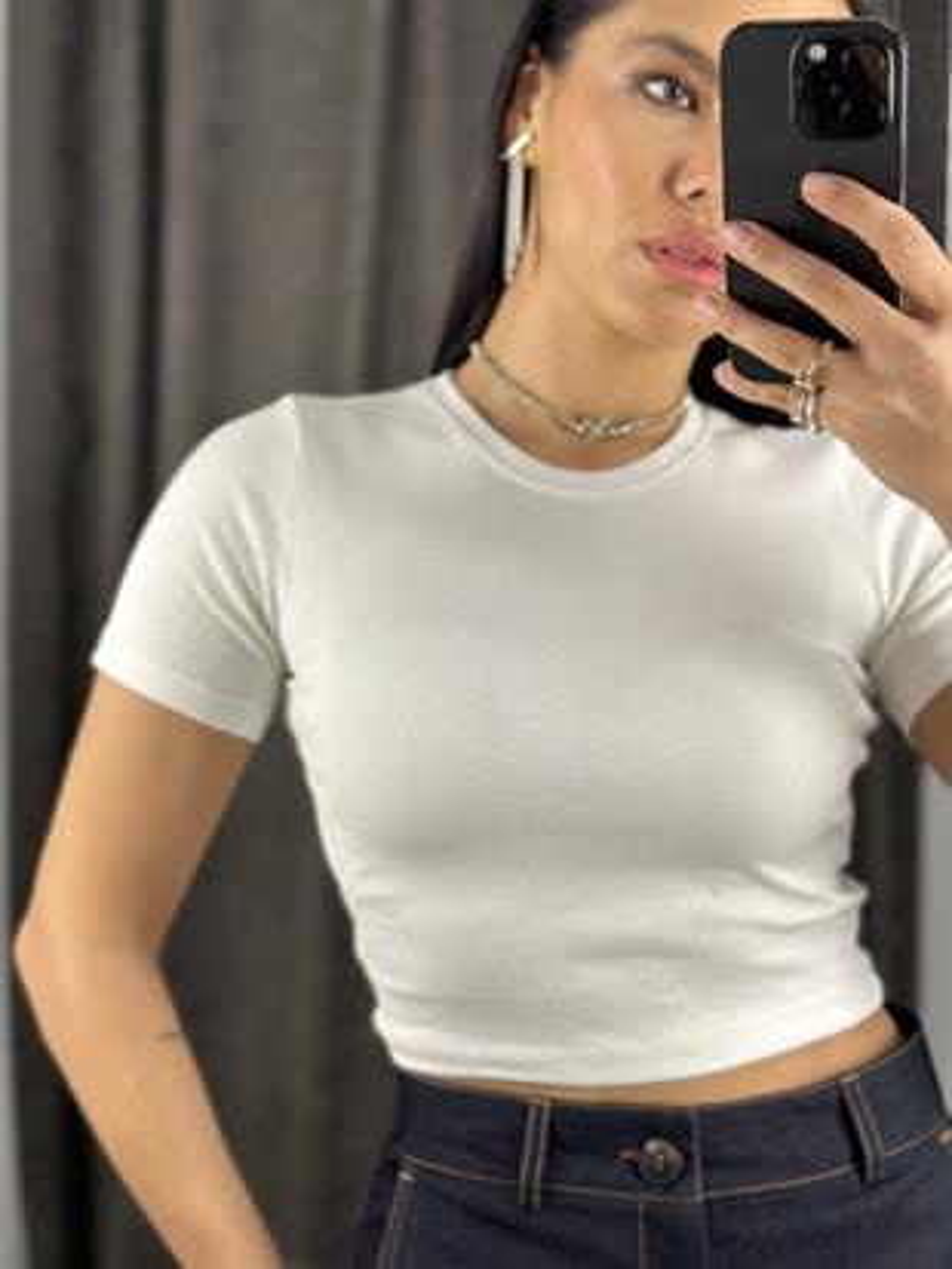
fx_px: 1759
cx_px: 476
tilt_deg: -27.0
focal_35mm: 48
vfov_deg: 39.6
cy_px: 634
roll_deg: +2.4
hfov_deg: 30.3
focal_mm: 6.86
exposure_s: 1/100
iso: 100
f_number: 1.78
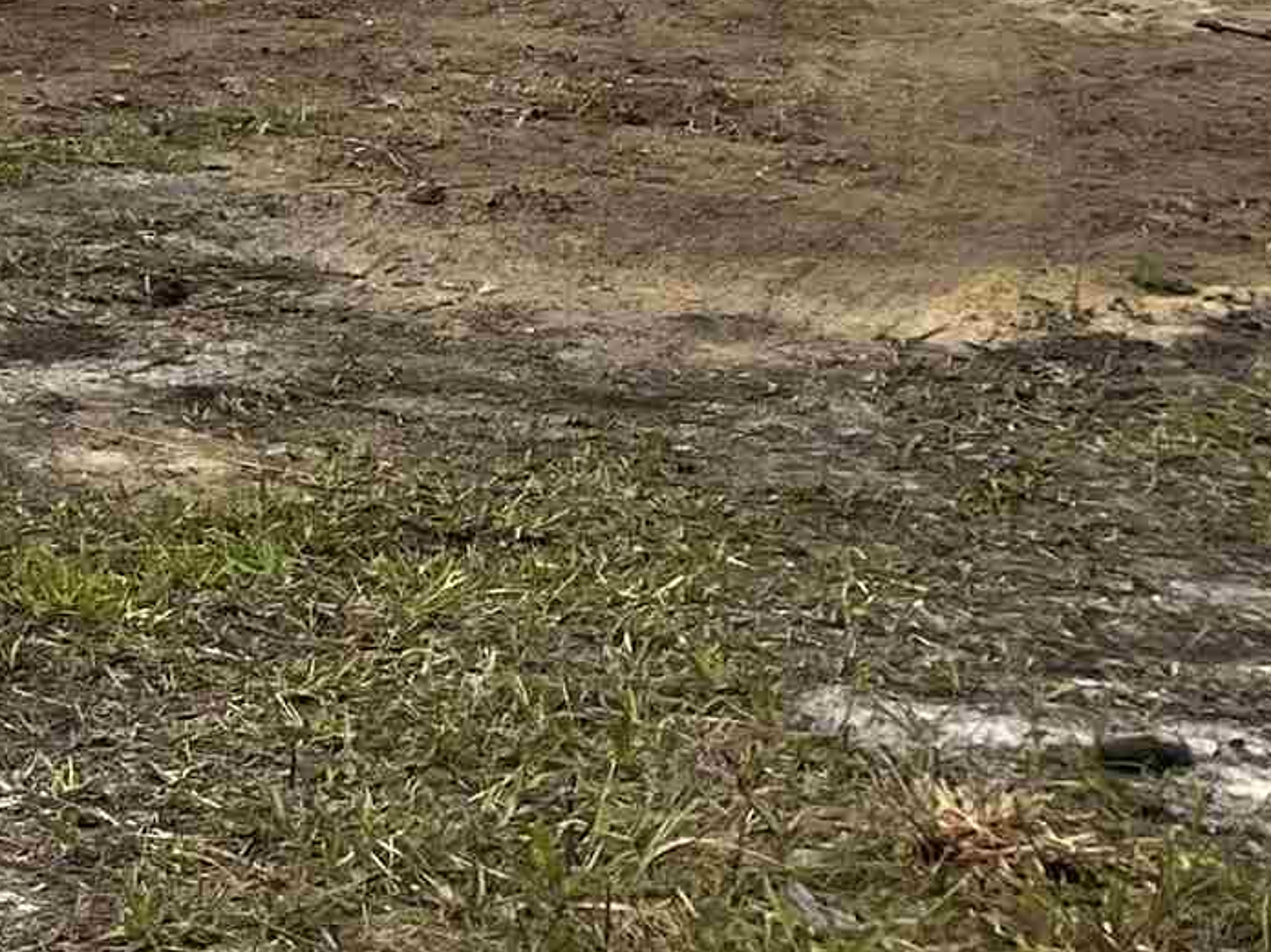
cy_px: -1122
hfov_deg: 13.8
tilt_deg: +5.5
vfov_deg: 11.3
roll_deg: +0.1
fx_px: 4222
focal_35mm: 115
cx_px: -1470
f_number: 1.6
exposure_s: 1/2571
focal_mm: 5.1
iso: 50
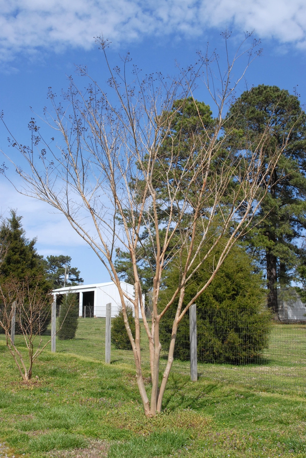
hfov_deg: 32.0
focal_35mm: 42
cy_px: 229
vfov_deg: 46.4
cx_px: 153
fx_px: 534
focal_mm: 28
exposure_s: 1/500
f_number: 11
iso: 400
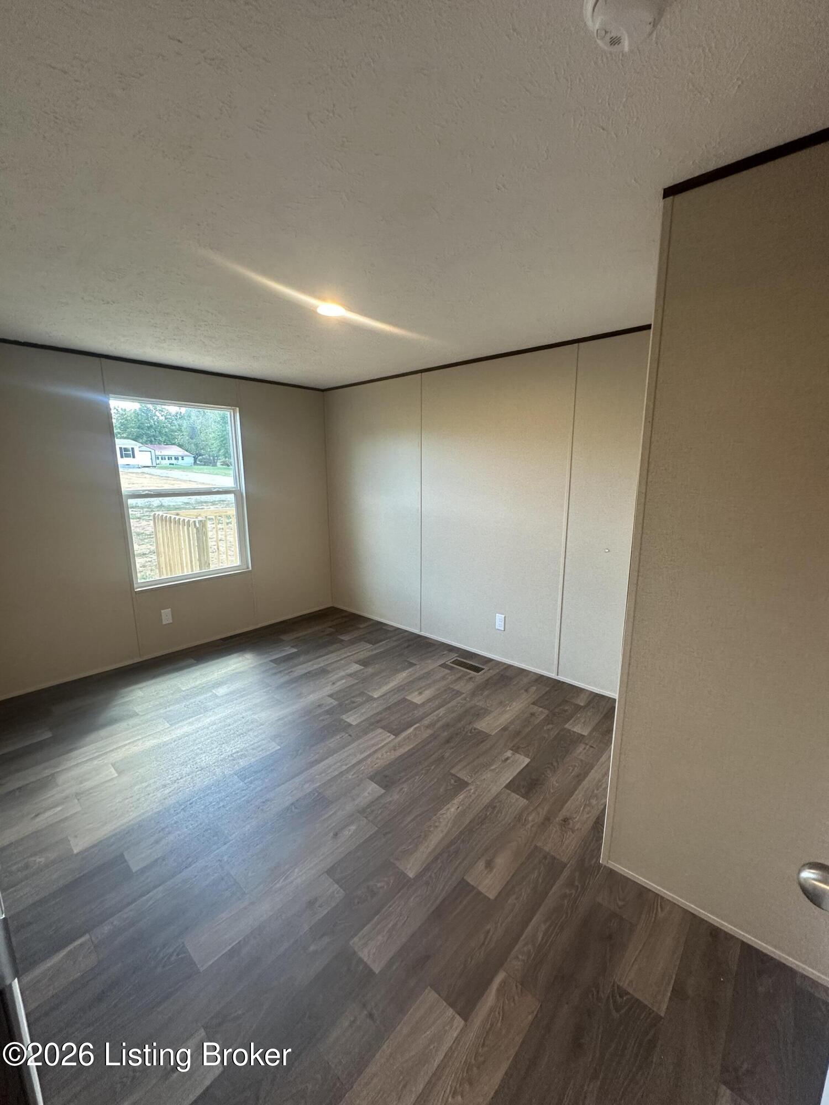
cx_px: 414
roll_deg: -1.4
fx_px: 447
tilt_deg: -10.6
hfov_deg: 85.7
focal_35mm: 14
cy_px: 552
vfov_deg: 102.1
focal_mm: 2.22
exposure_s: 1/120
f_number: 2.2
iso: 200
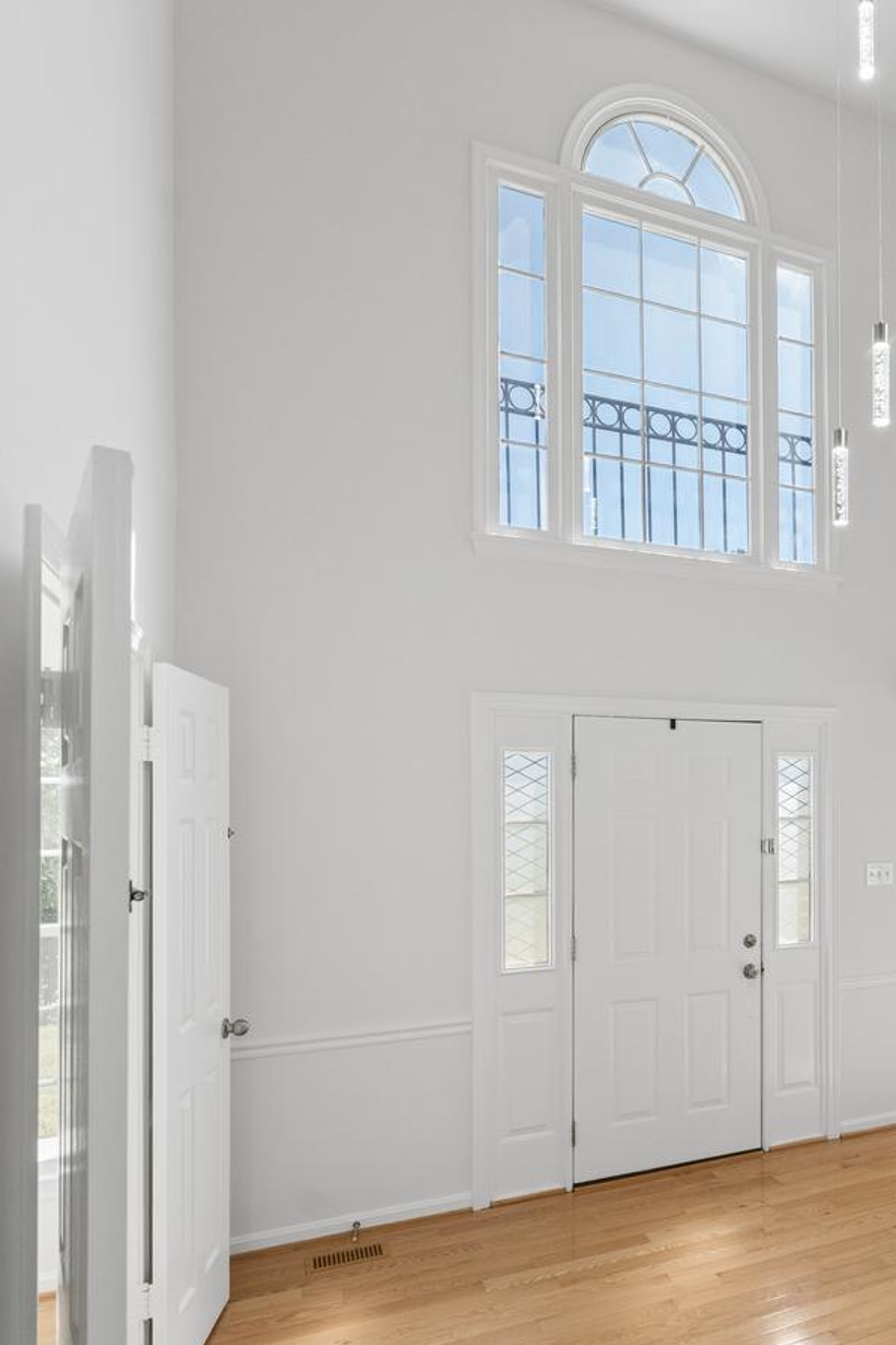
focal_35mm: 24
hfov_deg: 49.2
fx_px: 896
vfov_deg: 73.2
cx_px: 747
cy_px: 785
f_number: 7.1
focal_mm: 14
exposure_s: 1/800
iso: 1250
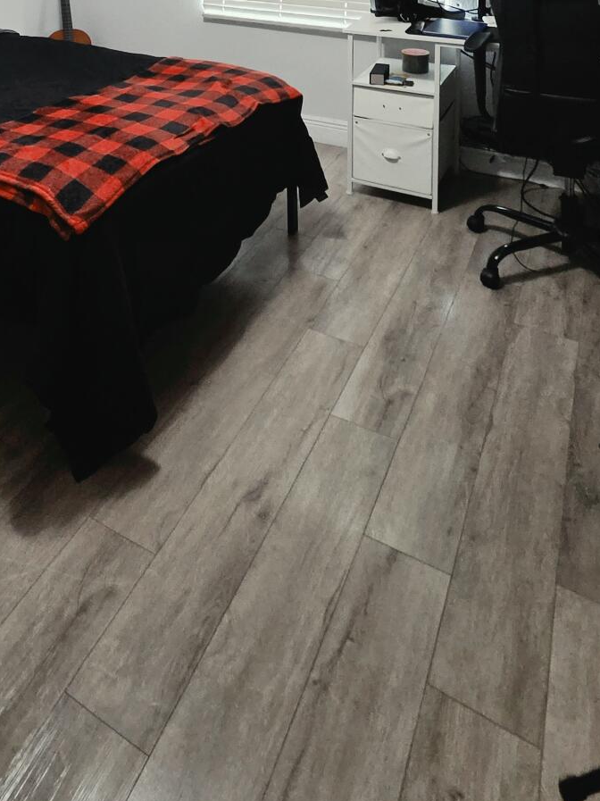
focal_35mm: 29
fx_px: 671
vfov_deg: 46.7
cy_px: -65
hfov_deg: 46.2
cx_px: 138
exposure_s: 1/60.2
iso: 320
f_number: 2.2
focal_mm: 2.2
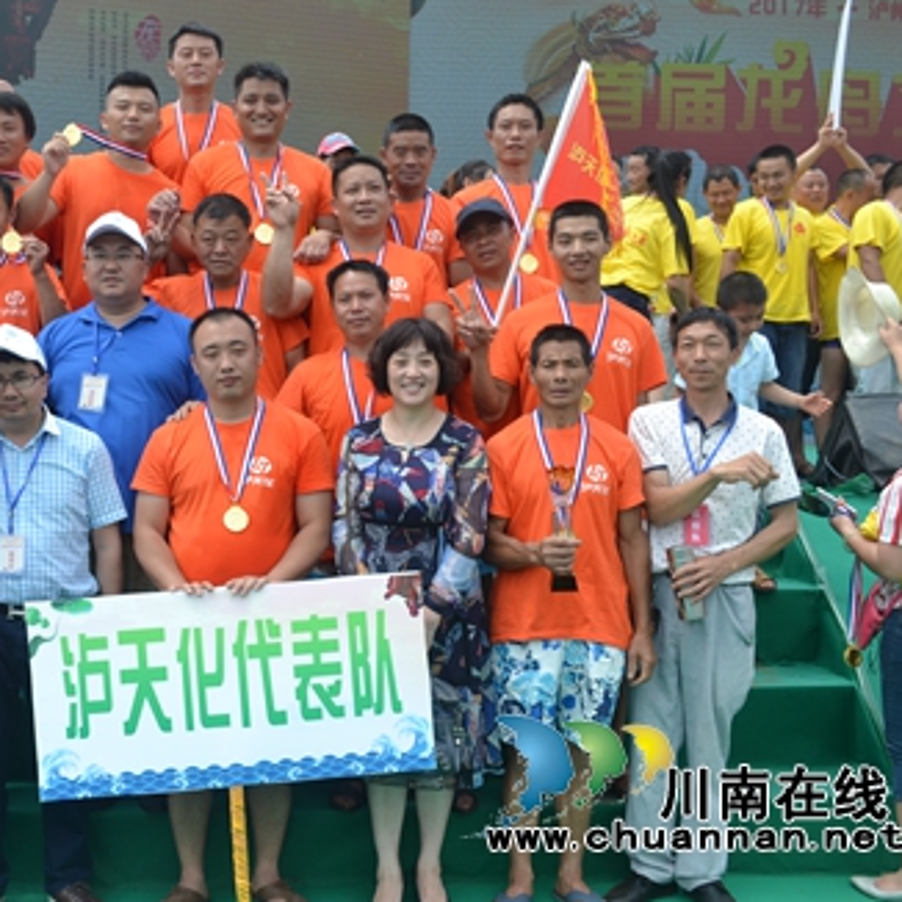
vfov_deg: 39.2
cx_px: 266
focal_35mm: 43
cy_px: 452
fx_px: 1268
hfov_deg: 38.5
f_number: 7.1
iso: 100
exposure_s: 1/200
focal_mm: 22
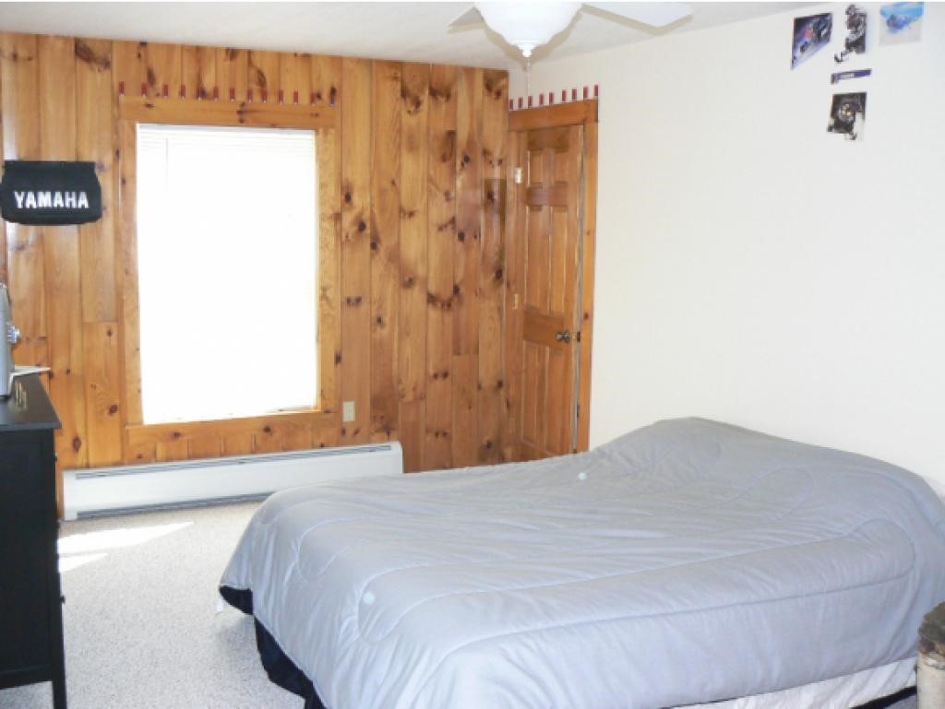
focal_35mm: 36
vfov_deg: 39.7
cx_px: 472
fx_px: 983
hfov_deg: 51.3
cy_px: 354
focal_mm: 6
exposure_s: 1/30
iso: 200
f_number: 2.8
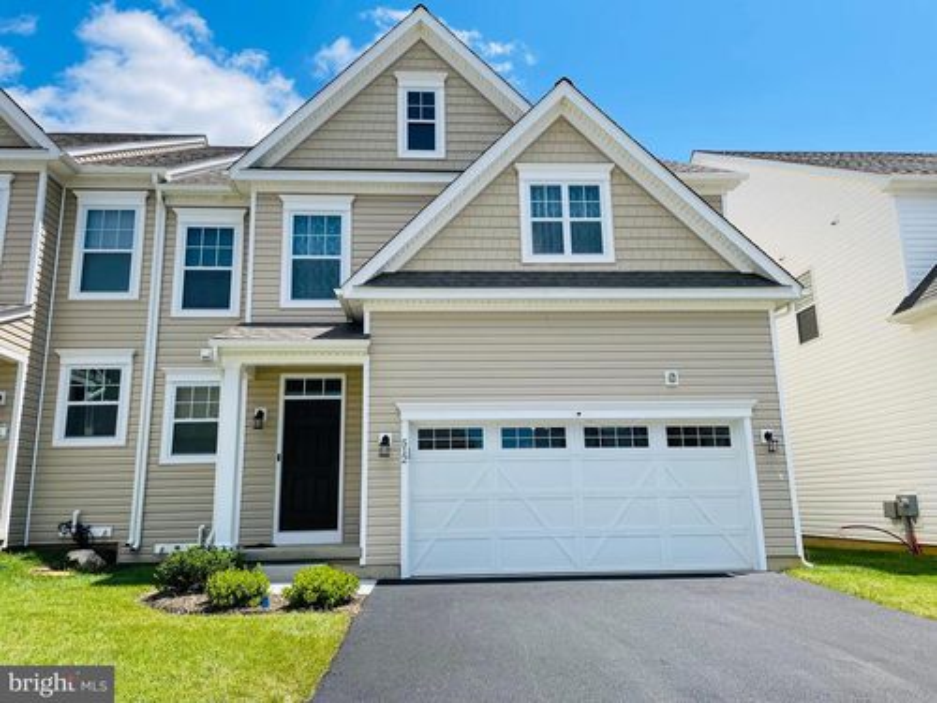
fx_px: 704
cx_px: 468
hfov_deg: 67.3
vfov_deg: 53.1
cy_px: 352
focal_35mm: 26
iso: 32
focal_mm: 4.2
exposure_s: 1/2747
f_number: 1.6
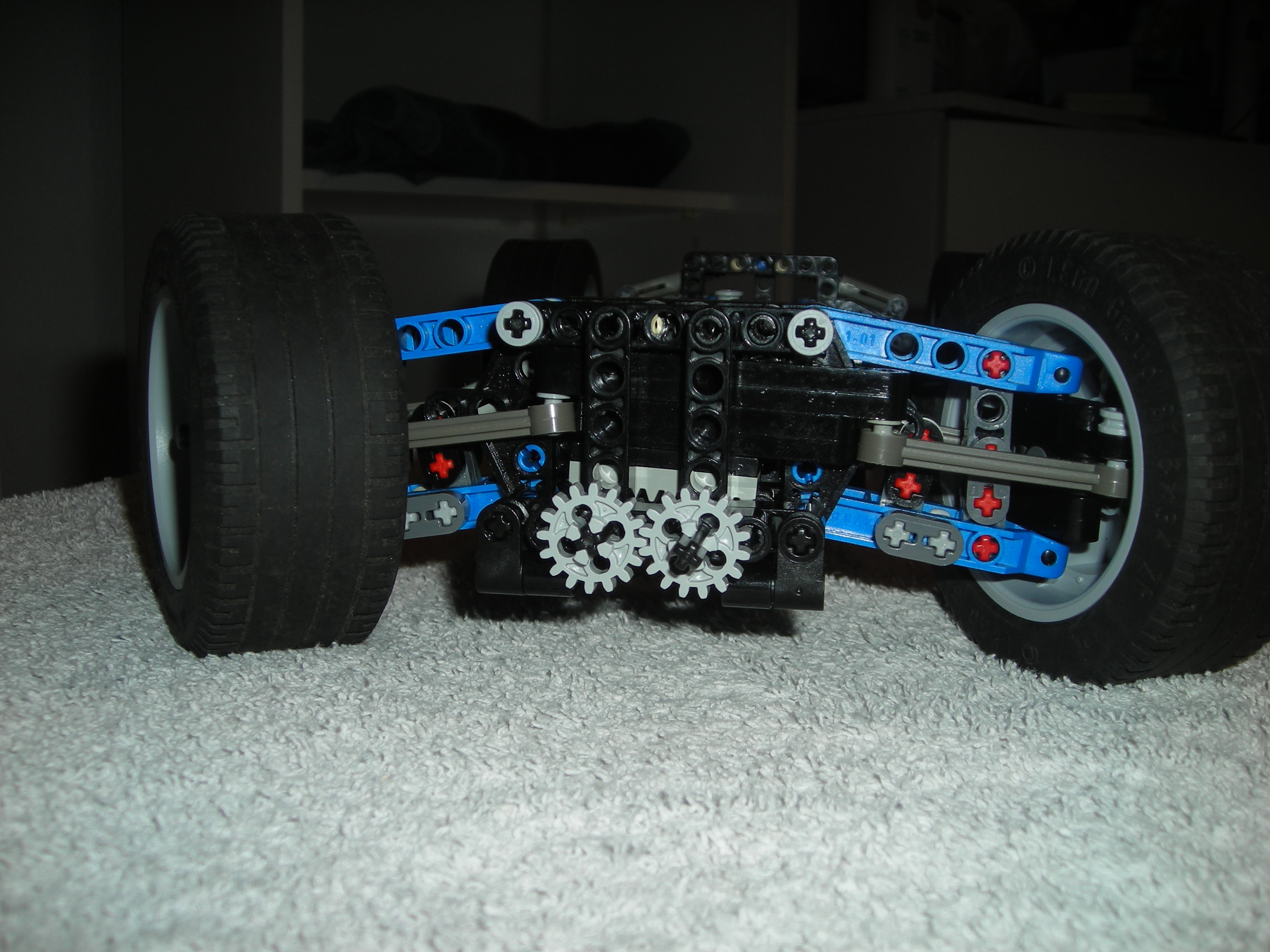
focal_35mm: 38
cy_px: 476
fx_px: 1394
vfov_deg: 37.7
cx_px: 635
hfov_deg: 49.0
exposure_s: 1/60
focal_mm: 6.3
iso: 50
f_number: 3.2
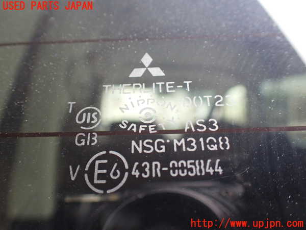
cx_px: 153
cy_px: 115
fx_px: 265
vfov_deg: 46.8
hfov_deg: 60.0
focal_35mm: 30
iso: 250
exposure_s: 1/125
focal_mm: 5.4
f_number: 2.3
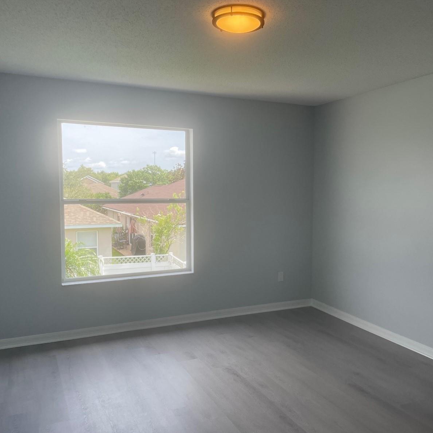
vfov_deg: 52.5
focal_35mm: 31
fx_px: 439
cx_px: 239
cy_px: 218
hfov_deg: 52.4
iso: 32
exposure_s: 1/561
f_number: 1.6
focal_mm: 4.2
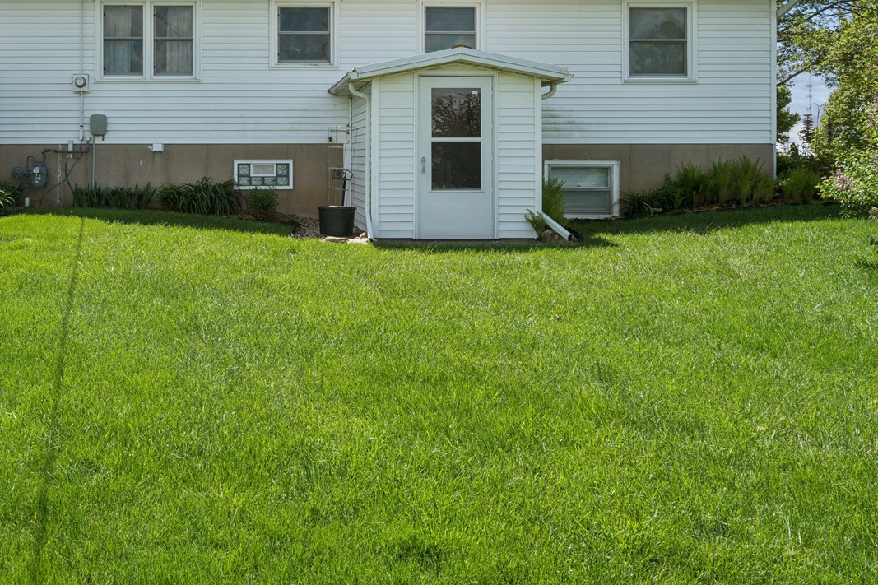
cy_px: 153
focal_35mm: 35
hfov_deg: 53.1
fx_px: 853
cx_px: 278
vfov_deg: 37.0
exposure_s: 1/400
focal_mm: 22
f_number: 11
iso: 400
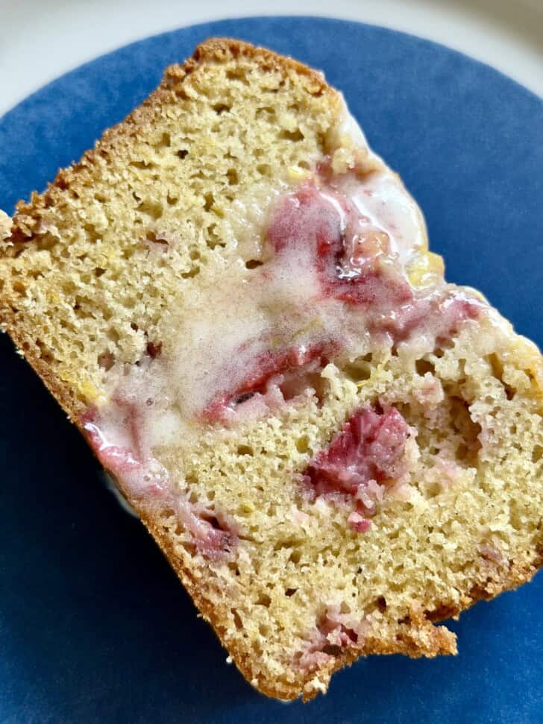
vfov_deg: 39.7
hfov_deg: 30.3
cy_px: 362
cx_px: 272
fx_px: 1004
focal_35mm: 48
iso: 100
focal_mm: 6.8
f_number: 1.8
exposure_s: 1/67
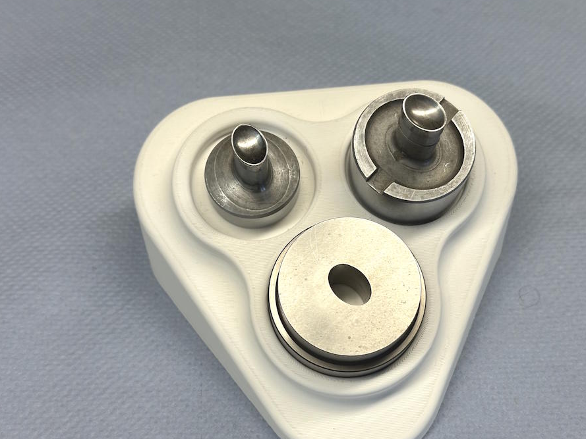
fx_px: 914
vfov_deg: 27.0
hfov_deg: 35.5
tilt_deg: -52.5
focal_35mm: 54
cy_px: 238
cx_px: 326
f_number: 1.78
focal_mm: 6.86
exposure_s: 1/161
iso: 50
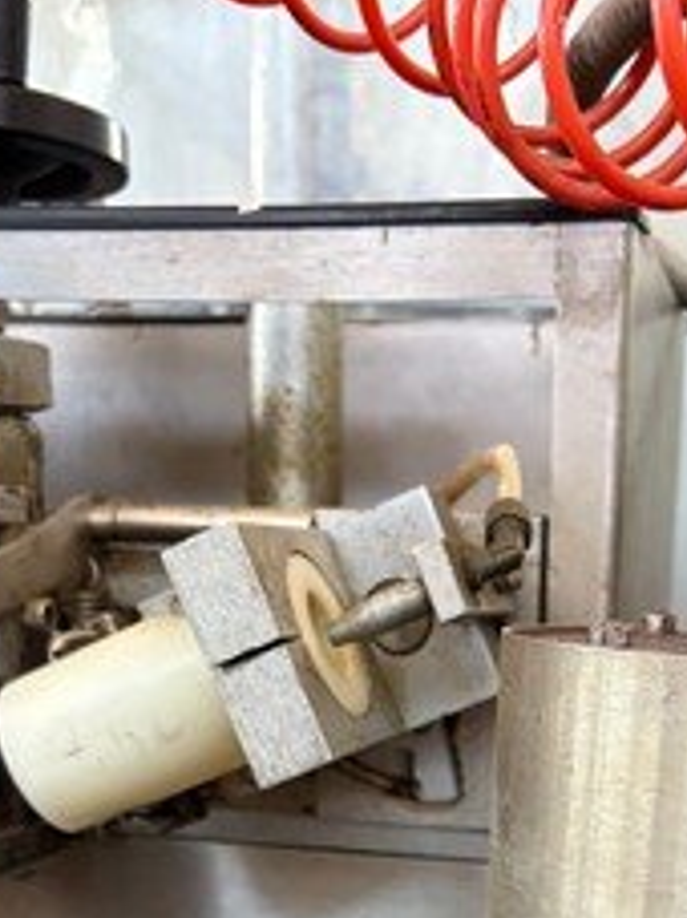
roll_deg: -0.6
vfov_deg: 31.7
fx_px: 1457
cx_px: 473
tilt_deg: -16.0
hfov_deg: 26.3
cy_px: 958
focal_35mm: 55
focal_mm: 5.96
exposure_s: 1/60
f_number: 1.6
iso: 400
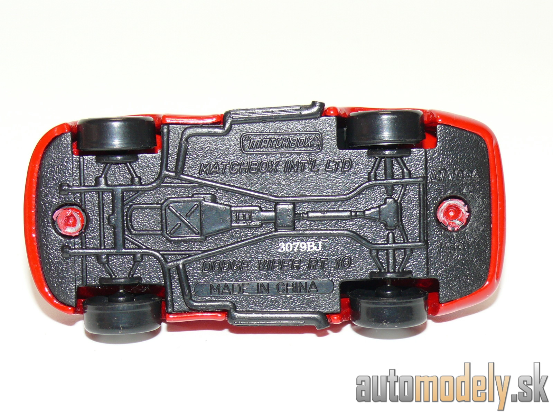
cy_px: 208
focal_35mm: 102
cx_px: 276
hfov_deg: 19.3
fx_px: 1629
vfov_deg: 14.5
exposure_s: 1/30
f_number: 4
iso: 100
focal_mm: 13.3
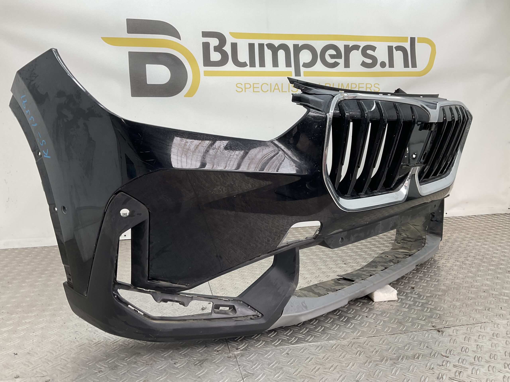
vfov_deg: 48.2
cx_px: 255
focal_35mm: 29
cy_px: 191
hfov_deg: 61.7
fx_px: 427
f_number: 1.8
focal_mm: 3
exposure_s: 1/120
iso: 25
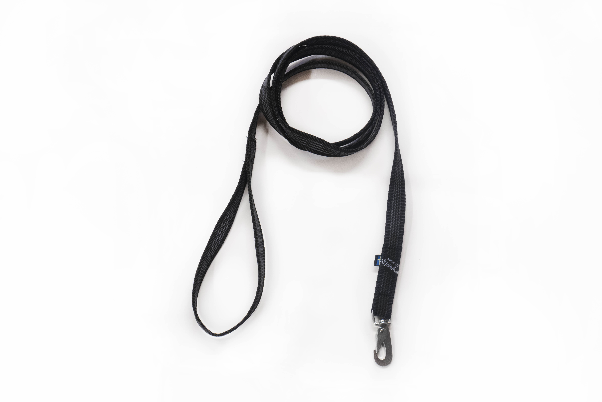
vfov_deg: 30.8
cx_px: 301
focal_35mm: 44
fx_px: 727
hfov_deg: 45.0
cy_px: 201
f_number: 8
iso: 500
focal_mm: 29
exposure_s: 1/13
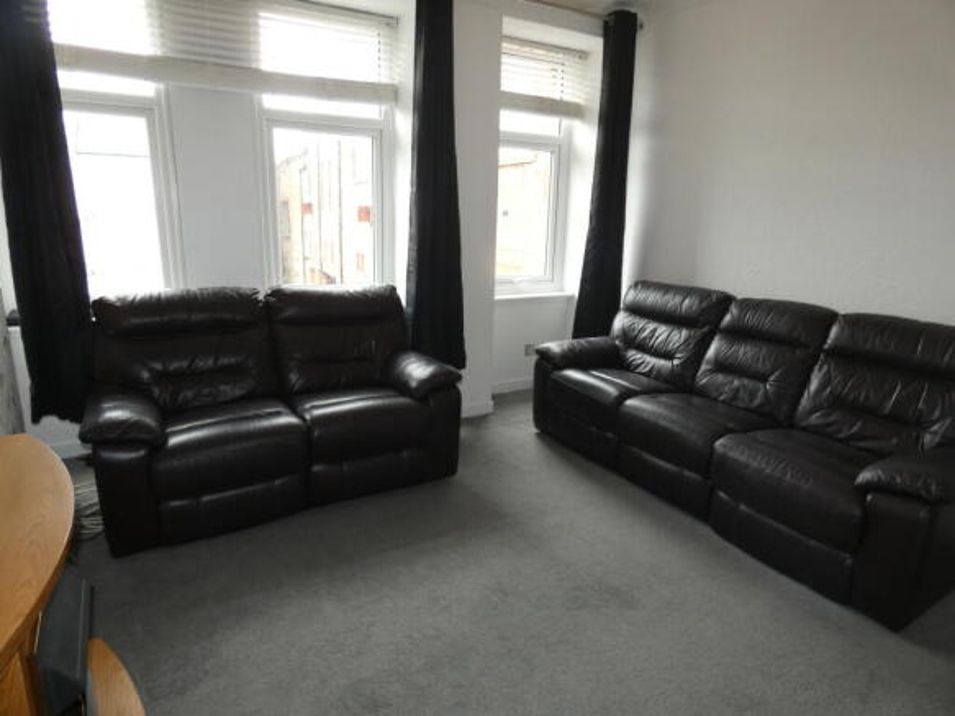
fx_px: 552
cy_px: 358
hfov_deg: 81.8
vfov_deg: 66.0
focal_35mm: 20
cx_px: 478
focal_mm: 3.6
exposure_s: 1/60
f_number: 2.8
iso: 250
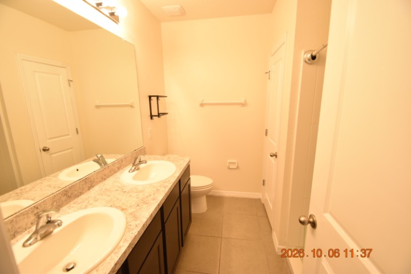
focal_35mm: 15
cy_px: 137
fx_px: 171
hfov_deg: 100.4
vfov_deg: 77.3
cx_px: 206
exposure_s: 1/60
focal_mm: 10
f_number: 4
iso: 400
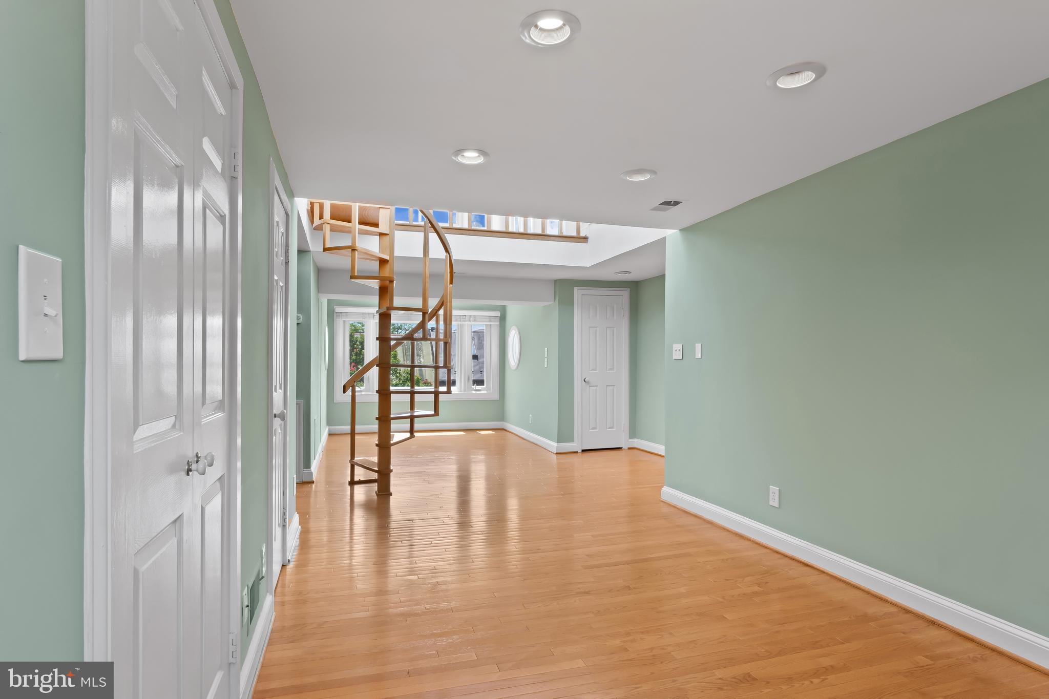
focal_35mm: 18
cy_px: 350
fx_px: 524
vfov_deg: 67.4
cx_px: 524
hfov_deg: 90.0
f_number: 10
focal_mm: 12
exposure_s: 1/2.5
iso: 250
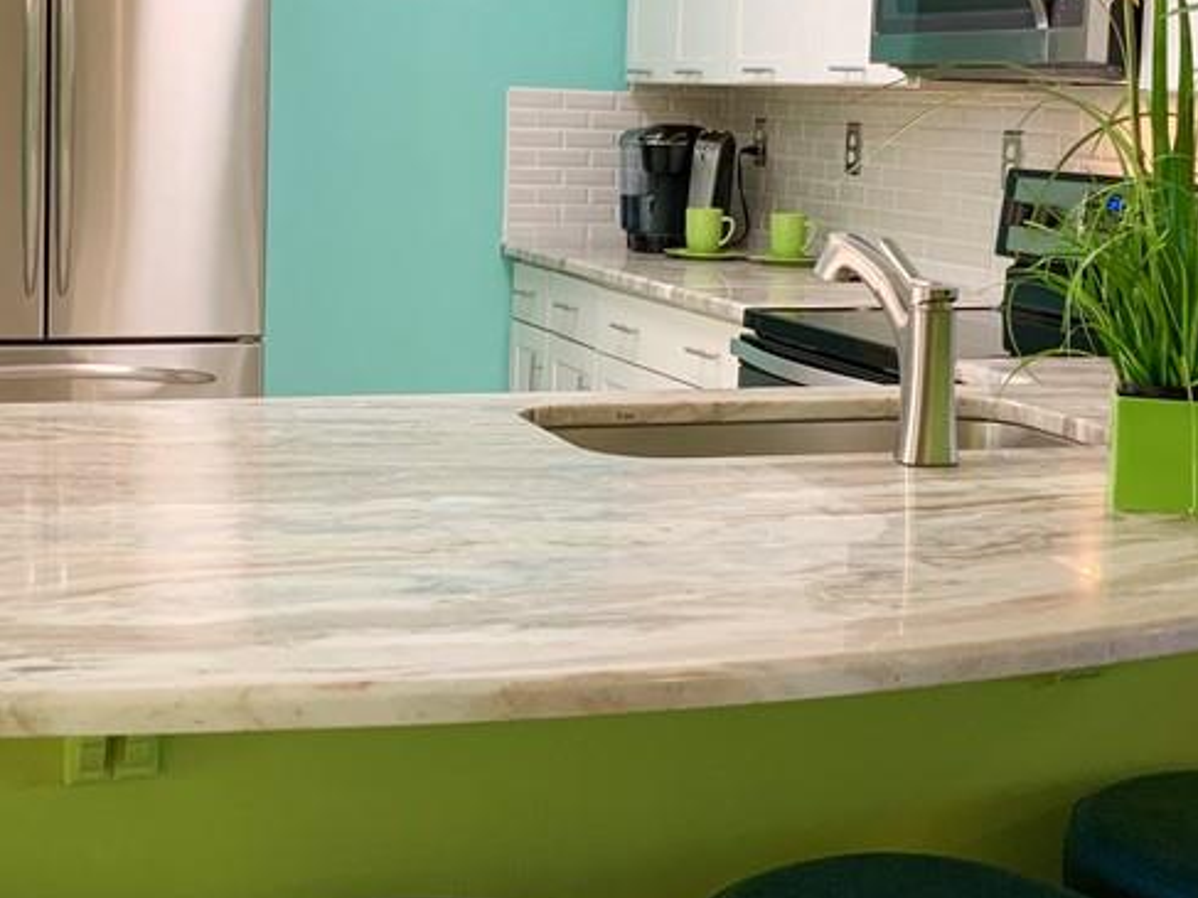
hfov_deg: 31.7
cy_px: 288
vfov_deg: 23.9
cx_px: 667
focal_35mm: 61
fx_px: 2111
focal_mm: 3
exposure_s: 1/60
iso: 80
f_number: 1.8
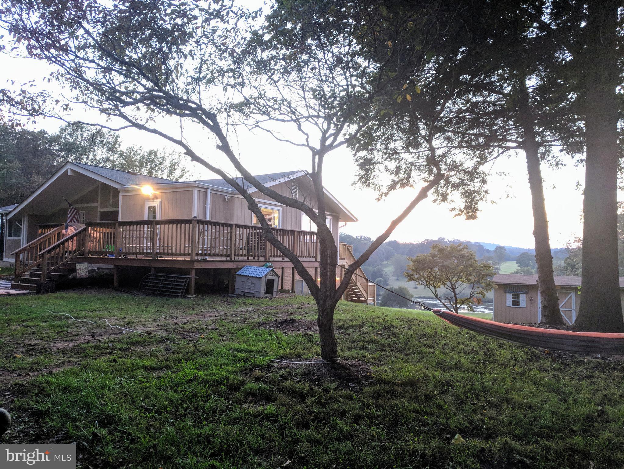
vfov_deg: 53.1
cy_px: 234
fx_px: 469
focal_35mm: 26
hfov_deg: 67.3
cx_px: 312
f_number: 2
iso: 711
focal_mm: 4.67
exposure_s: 1/30
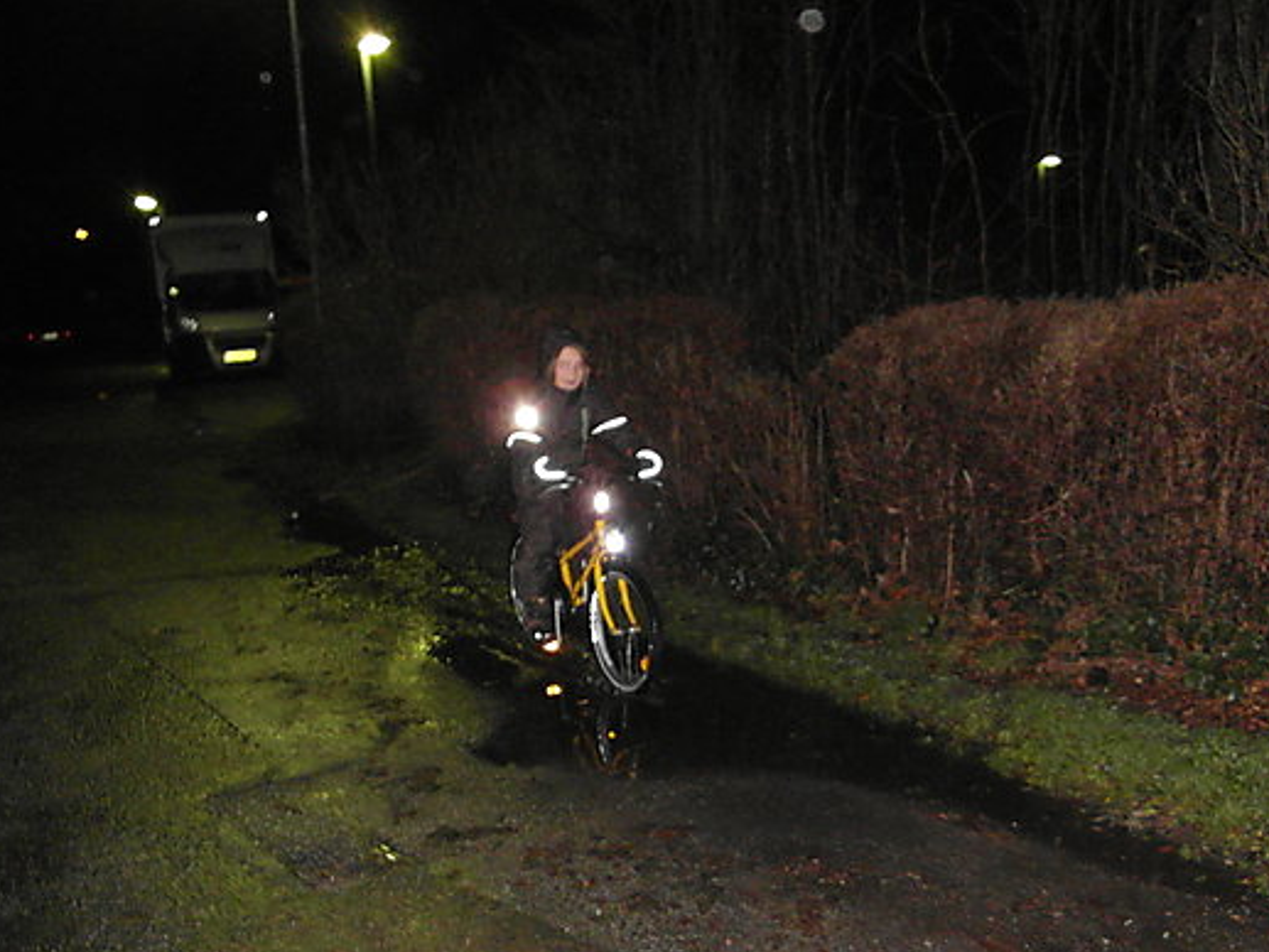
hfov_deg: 53.6
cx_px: 747
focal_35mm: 34
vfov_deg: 41.4
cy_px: 608
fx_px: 1247
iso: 640
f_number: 2.6
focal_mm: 4.4
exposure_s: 1/30
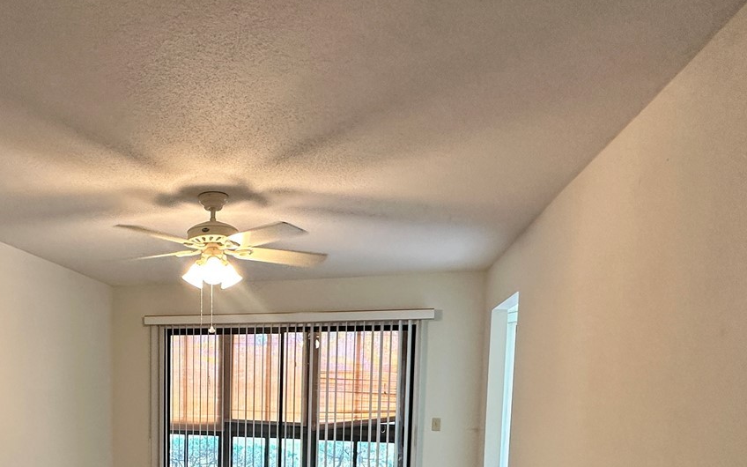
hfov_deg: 63.6
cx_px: 211
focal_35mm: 28
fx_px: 570
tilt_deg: -4.7
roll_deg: -1.4
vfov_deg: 40.6
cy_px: 433
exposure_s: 1/60
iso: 200
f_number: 2.2
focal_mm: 2.22
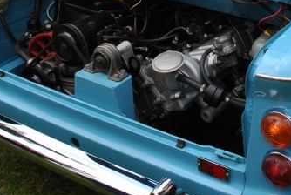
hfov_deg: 22.8
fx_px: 721
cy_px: -60
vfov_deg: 14.7
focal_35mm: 89
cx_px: 184
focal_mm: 22
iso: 100
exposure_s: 1/160
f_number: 6.3
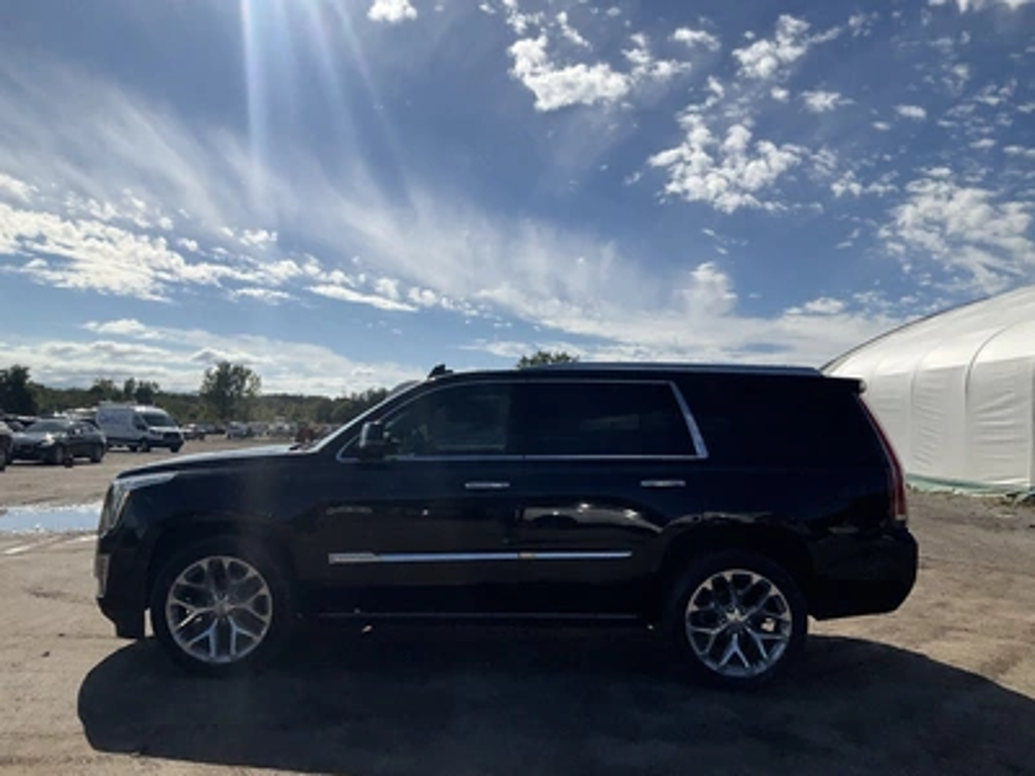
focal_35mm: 29
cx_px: 518
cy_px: 388
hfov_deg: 61.7
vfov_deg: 48.2
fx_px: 867
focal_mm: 3
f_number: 1.8
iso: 25
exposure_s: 1/4785
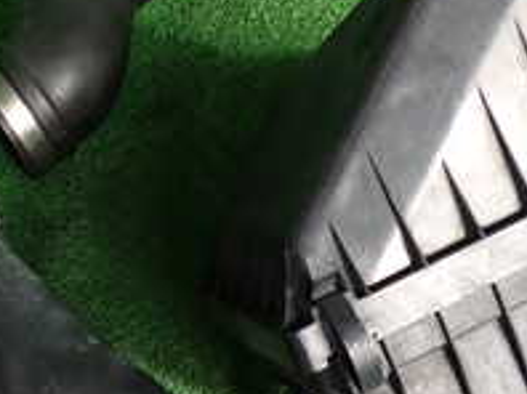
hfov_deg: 21.5
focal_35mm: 91
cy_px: 154
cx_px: 184
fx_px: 1384
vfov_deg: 16.2
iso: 100
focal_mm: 5.4
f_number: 2.3
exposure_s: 1/60
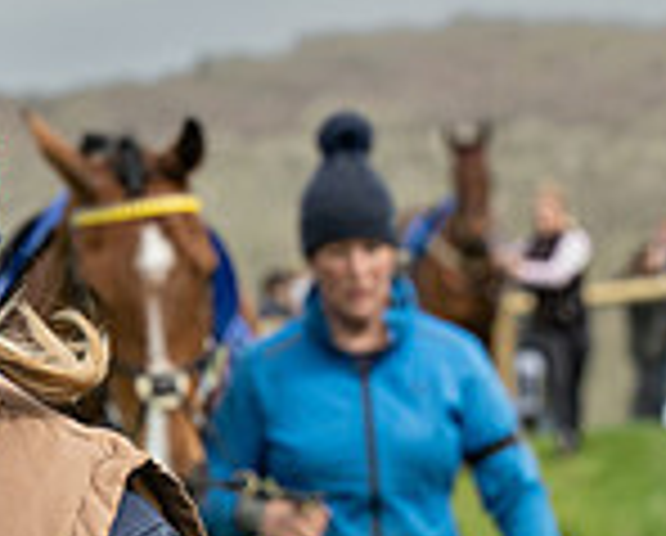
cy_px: 680
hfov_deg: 6.3
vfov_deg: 5.2
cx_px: -521
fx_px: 5905
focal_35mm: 299
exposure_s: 1/1250
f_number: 5
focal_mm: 70
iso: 400
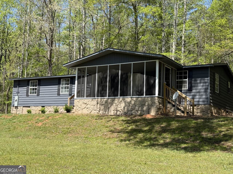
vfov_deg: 30.3
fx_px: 323
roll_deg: -2.7
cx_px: 116
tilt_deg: +10.0
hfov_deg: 39.7
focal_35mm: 48
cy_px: 87
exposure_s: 1/2667
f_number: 1.78
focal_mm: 6.76
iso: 80
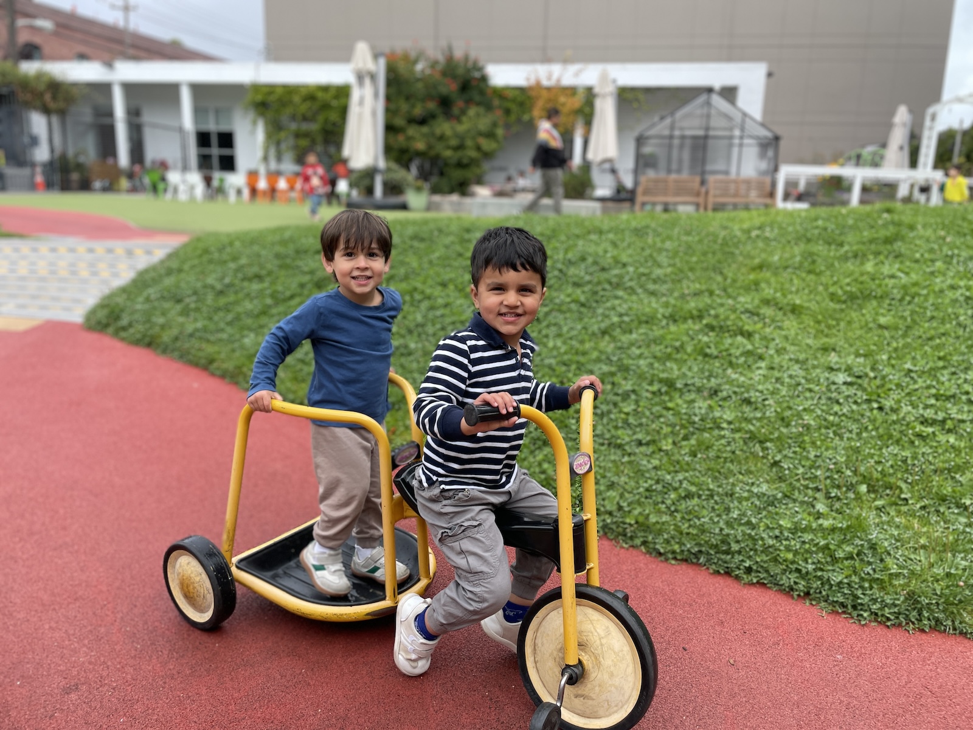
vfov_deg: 53.1
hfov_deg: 67.3
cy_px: 365
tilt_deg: -11.4
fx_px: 731
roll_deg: +1.1
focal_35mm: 26
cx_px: 486
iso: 50
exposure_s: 1/979
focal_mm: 4.2
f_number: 1.6
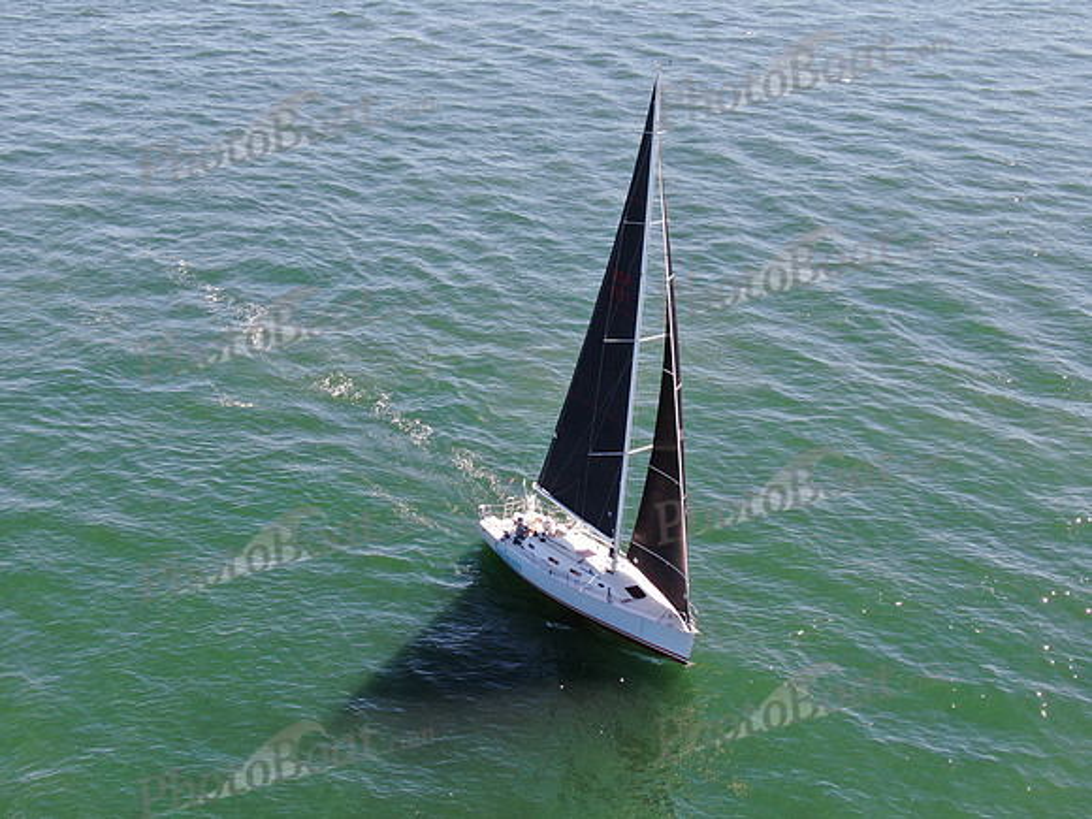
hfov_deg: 39.7
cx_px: 546
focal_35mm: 48
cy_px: 410
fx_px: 1514
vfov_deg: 30.3
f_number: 3.8
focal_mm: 8.6
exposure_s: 1/240
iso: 100
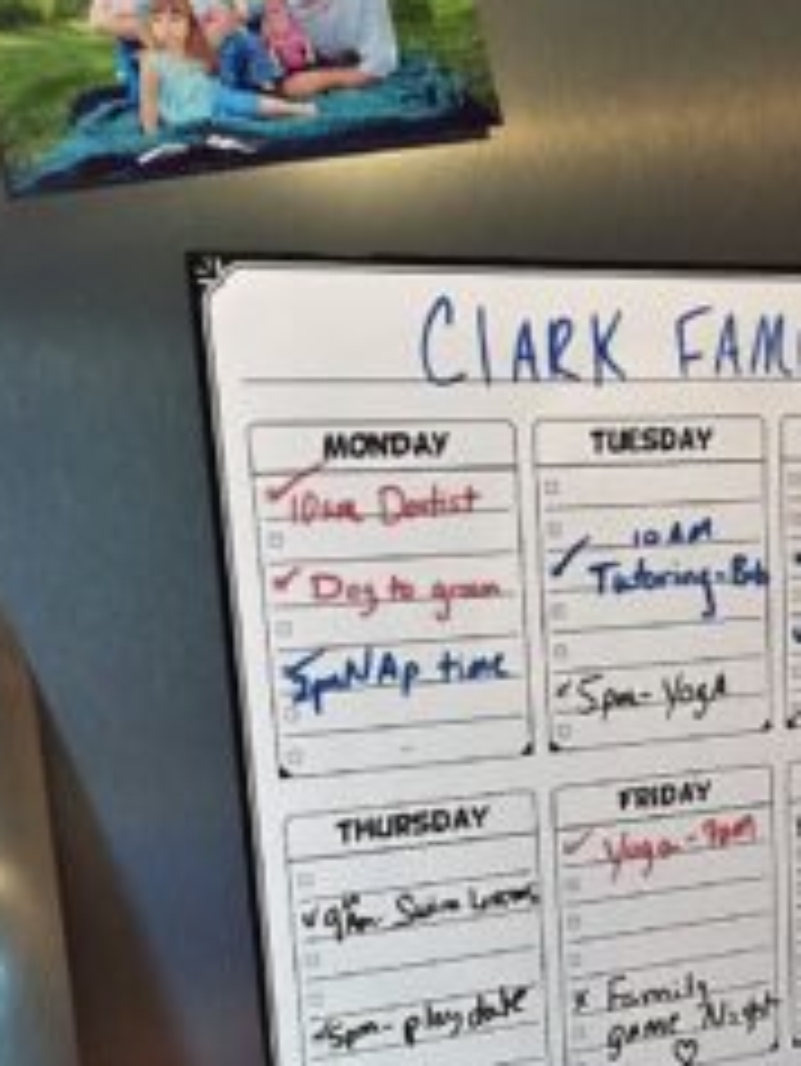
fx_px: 1510
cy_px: 828
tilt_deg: -11.0
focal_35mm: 49
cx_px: 644
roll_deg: +1.7
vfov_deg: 37.7
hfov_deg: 29.0
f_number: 2.2
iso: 200
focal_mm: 4.15
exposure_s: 1/30
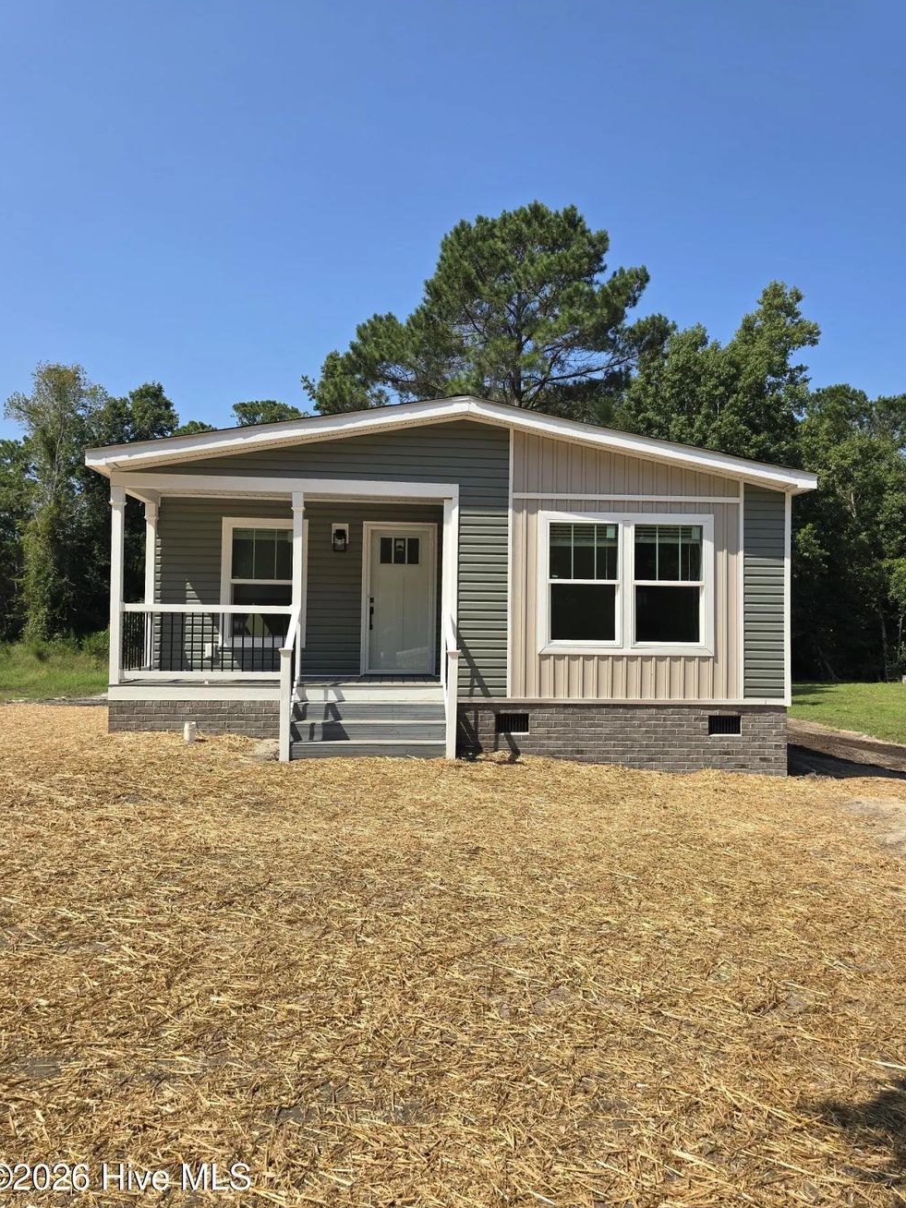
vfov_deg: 71.6
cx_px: 455
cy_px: 604
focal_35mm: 24
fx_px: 838
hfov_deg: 56.8
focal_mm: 6.3
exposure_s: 1/742
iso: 12
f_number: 1.7
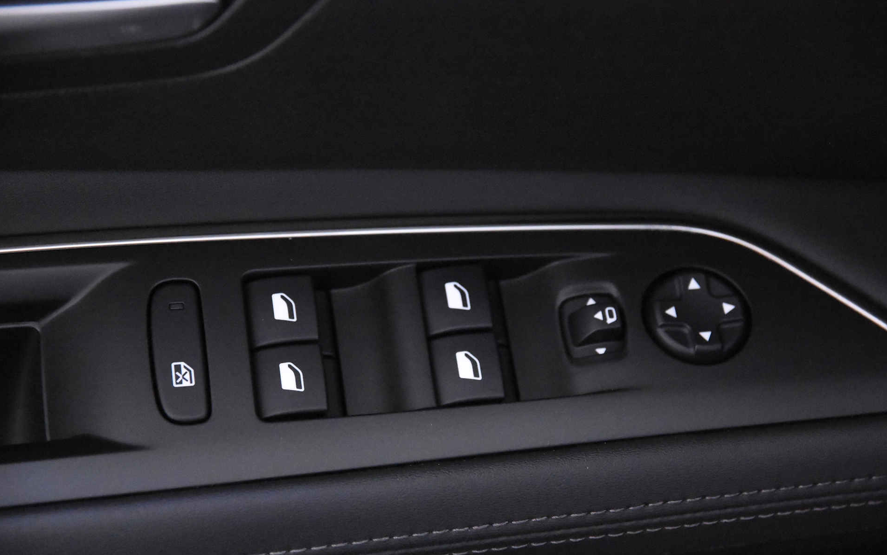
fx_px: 2611
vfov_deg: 12.1
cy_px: 291
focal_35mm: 108
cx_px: 447
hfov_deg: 19.3
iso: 12800
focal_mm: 70
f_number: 4
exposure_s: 1/100
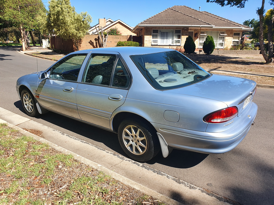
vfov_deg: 53.1
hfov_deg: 67.3
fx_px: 206
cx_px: 137
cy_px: 102
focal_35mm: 26
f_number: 2.4
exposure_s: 1/912
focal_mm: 4.32
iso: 50
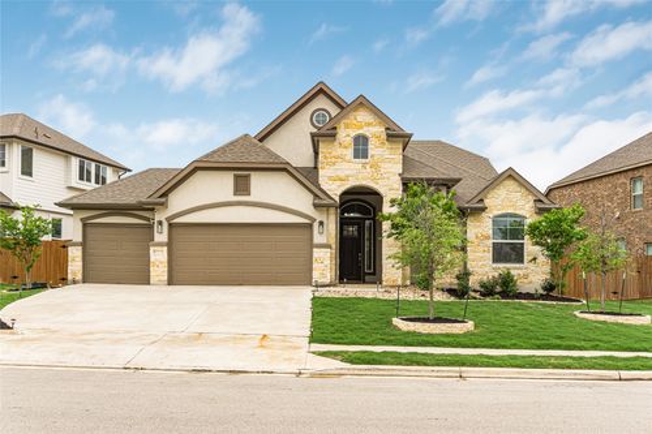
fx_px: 625
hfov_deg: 55.1
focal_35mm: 34
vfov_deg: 38.3
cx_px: 326
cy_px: 217
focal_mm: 23
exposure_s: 1/640
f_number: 8
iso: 200
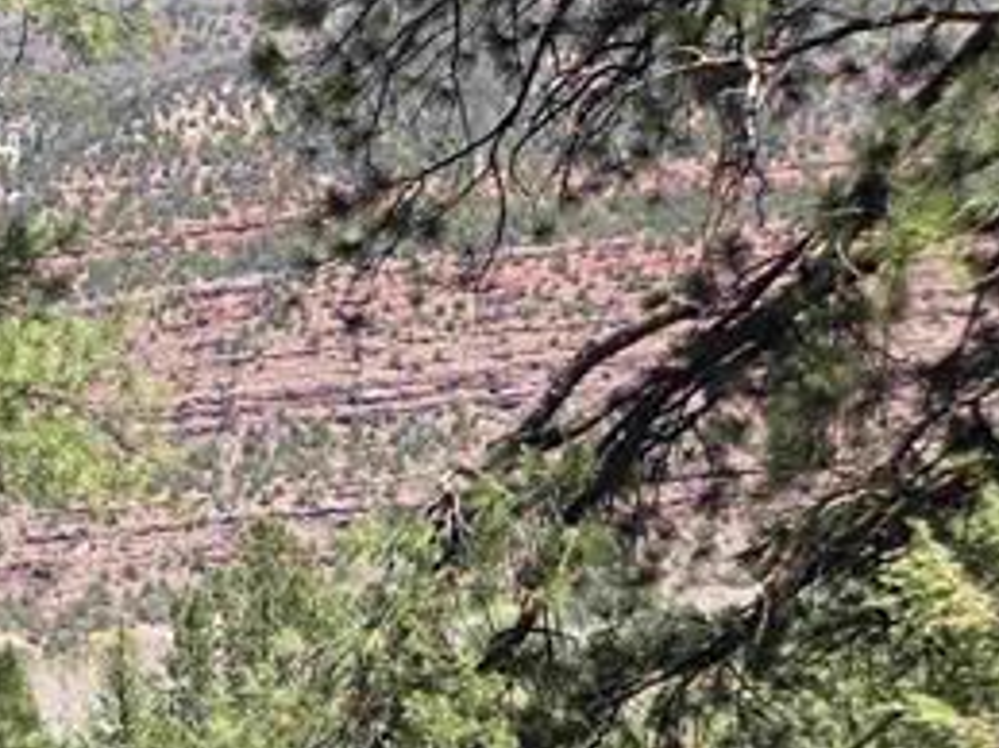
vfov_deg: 15.9
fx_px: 2625
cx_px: -775
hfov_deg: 17.6
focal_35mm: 91
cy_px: 752
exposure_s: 1/673
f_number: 1.8
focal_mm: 5.4
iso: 25
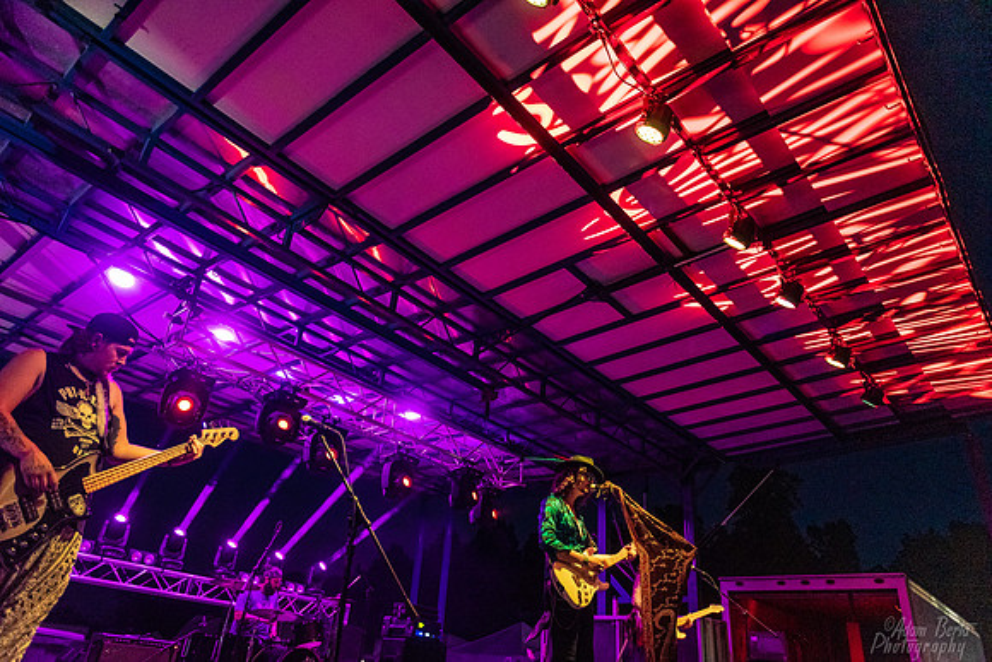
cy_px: 331
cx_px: 496
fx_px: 661
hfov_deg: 73.7
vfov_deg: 53.2
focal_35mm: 24
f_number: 2.8
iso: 6400
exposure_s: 1/160
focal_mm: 24
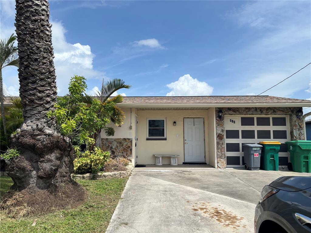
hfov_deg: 67.3
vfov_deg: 53.1
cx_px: 156
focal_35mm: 26
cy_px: 116
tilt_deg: +7.0
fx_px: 234
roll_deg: -0.1
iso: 50
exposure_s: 1/4854
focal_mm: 5.96
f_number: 1.6
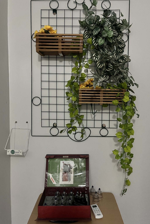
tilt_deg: -3.3
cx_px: 81
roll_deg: -0.9
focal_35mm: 28
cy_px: 110
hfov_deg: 46.4
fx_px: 175
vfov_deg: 65.5
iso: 800
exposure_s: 1/30
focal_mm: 5.1
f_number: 1.6
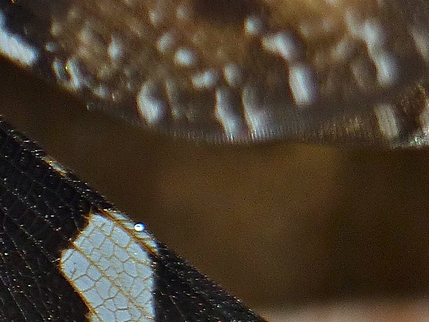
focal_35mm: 2609
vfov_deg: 0.6
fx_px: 32334
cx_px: -75
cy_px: 10
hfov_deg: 0.8
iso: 100
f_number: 4
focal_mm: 108
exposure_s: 1/160
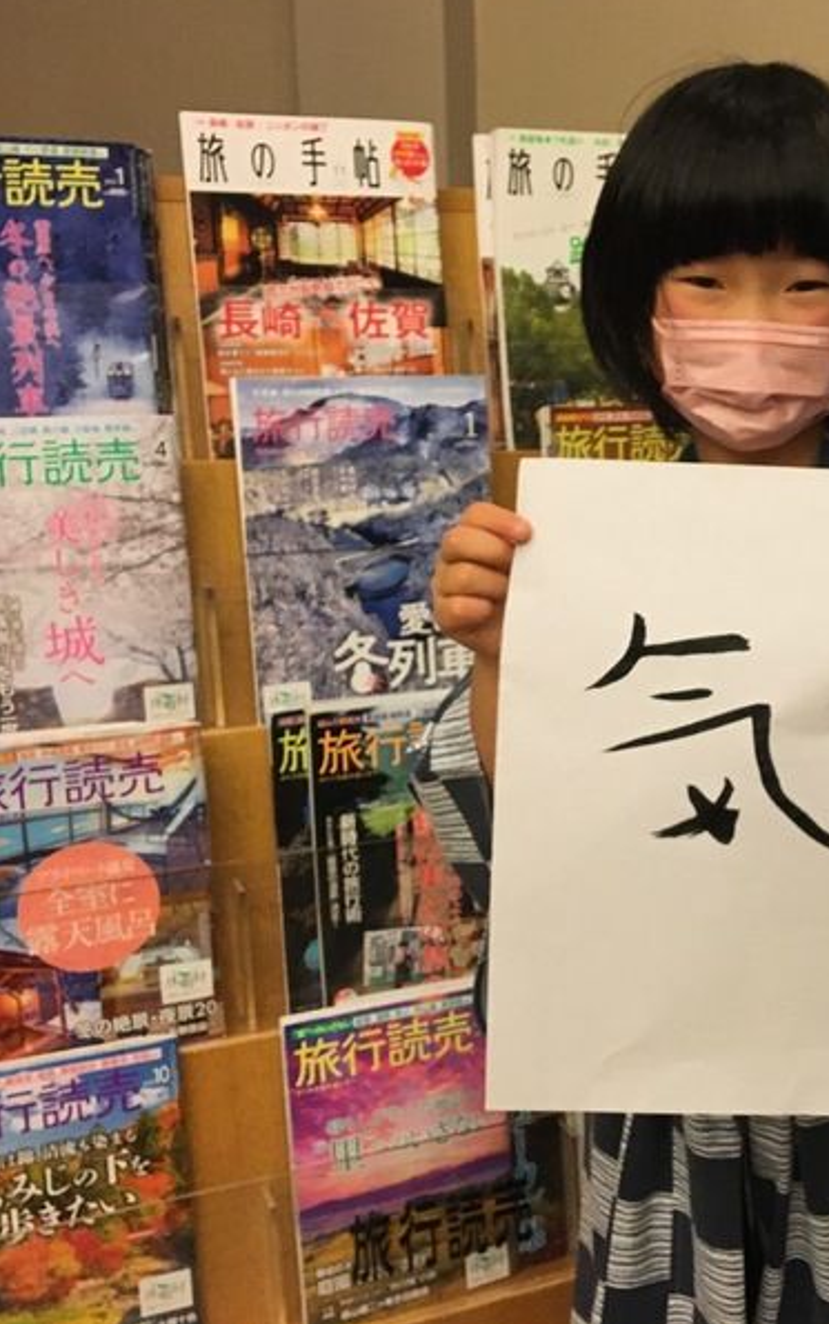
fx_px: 1517
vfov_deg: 47.2
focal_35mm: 42
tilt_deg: -13.8
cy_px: 650
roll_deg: +0.2
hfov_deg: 29.7
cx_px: 690
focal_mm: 4.15
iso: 200
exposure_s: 1/30
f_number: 2.2
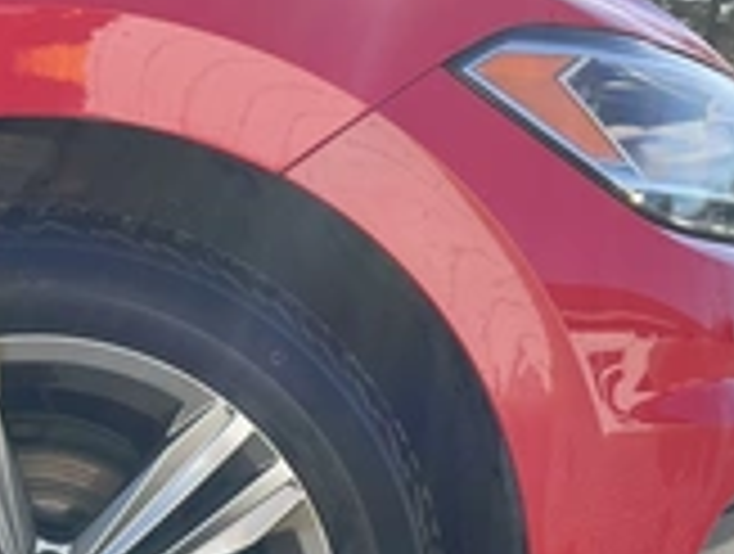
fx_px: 1509
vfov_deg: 20.2
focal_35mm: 71
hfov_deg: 26.6
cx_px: 95
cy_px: 549
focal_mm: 3
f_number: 1.8
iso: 25
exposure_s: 1/428
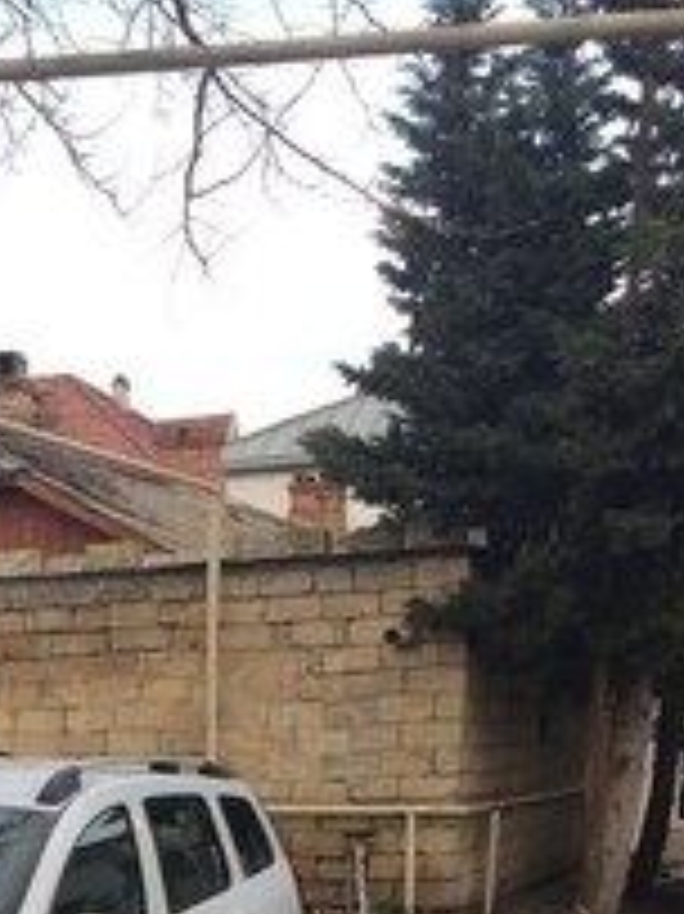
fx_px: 1873
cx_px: -86
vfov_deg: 24.7
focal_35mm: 71
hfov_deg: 19.7
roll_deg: +0.8
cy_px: 1112
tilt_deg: -13.0
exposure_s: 1/121
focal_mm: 4.15
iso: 32
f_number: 2.2
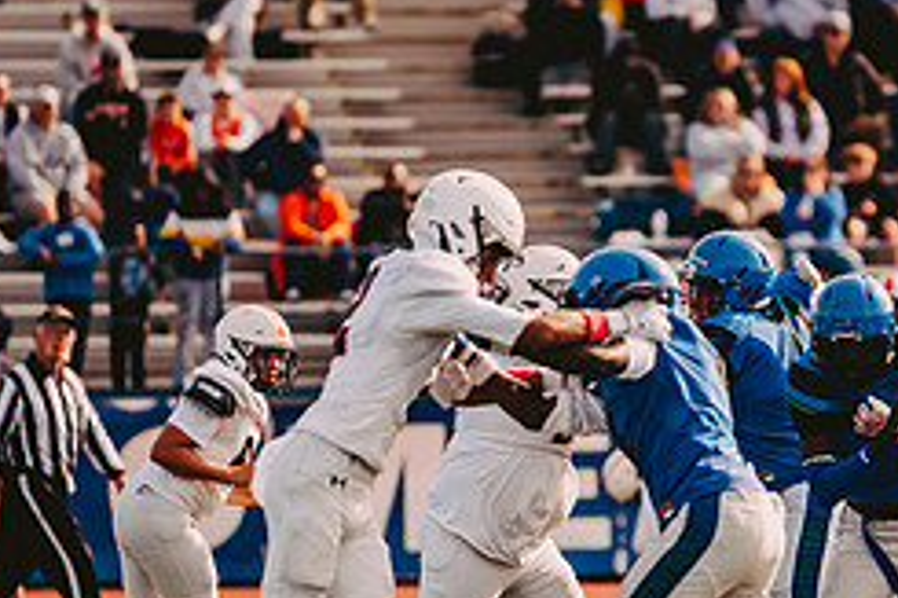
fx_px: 11815
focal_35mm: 474
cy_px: 391
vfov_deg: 2.9
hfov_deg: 4.4
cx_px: 682
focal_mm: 200
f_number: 2.8
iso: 160
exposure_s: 1/1600
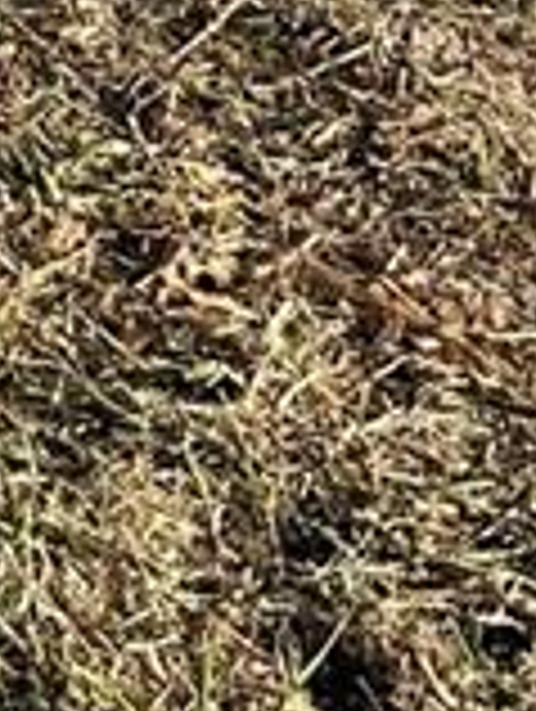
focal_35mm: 197
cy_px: -986
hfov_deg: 6.6
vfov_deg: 9.0
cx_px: -1243
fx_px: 4056
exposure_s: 1/3968
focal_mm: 5.7
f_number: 1.5
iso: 50
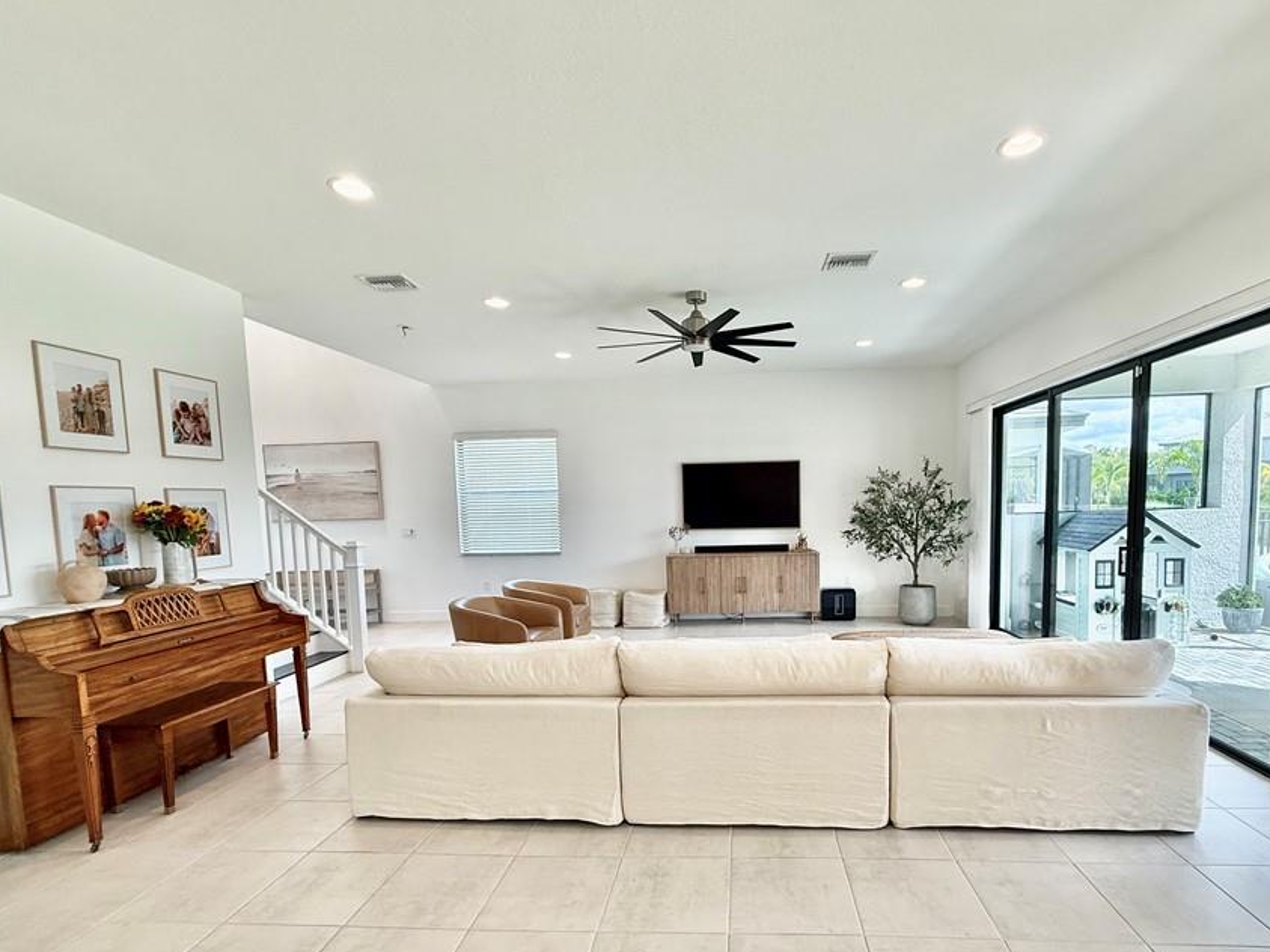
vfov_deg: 74.2
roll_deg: +1.3
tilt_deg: -4.6
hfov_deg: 90.6
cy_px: 553
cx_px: 710
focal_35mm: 17
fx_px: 624
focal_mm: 2.22
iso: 100
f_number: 2.2
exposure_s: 1/120
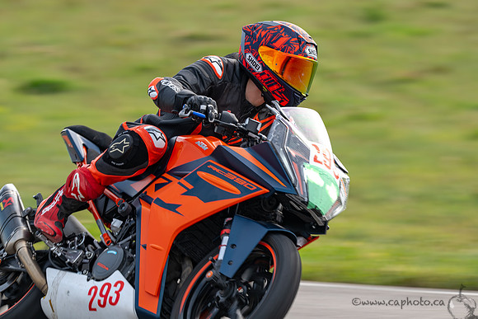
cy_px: 160
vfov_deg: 2.8
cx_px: 239
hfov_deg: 4.1
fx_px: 6640
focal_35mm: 500
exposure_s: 1/160
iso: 180
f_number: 10
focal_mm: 500
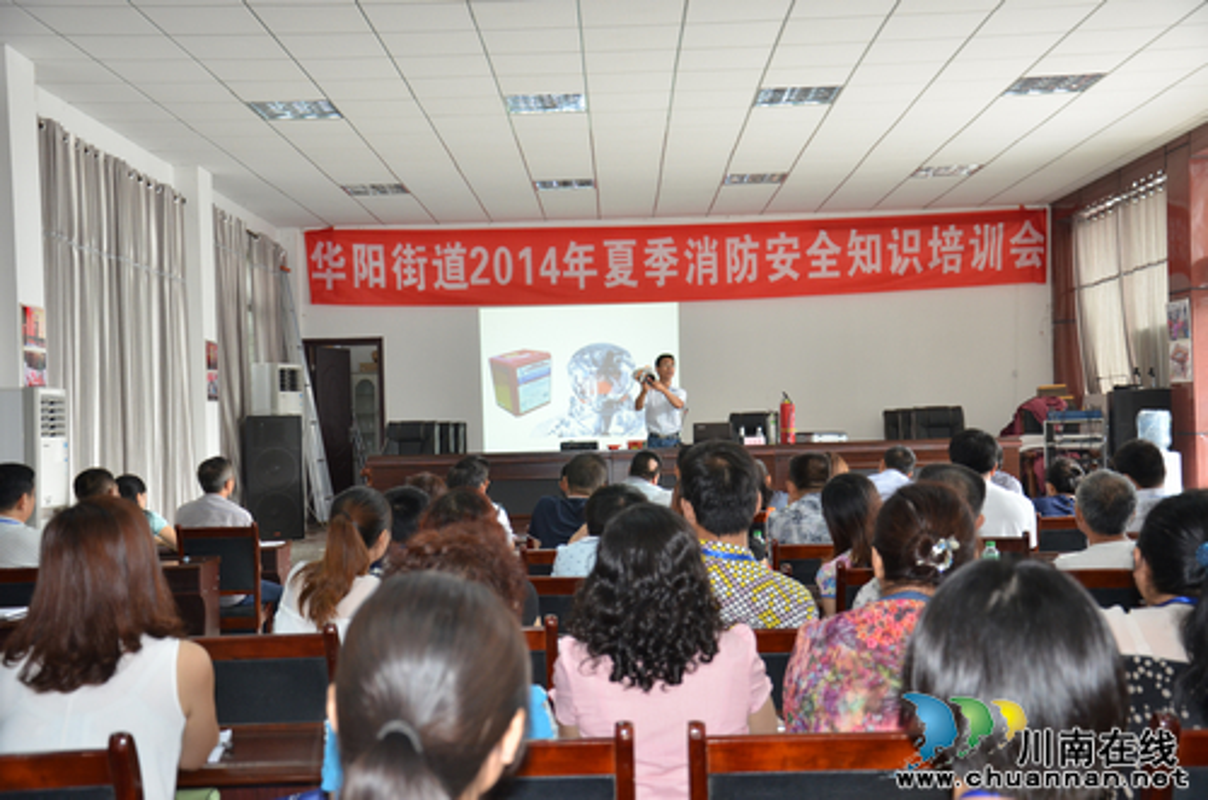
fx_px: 1607
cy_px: 400
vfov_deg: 27.9
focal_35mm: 48
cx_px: 604
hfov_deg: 41.2
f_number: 4.2
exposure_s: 1/60
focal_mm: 32
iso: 720
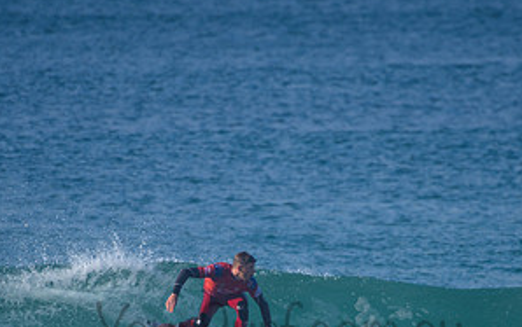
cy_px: 314
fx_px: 14598
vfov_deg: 1.3
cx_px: 277
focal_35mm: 1025
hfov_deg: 2.0
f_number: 5.6
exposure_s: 1/2000
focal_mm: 500
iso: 220
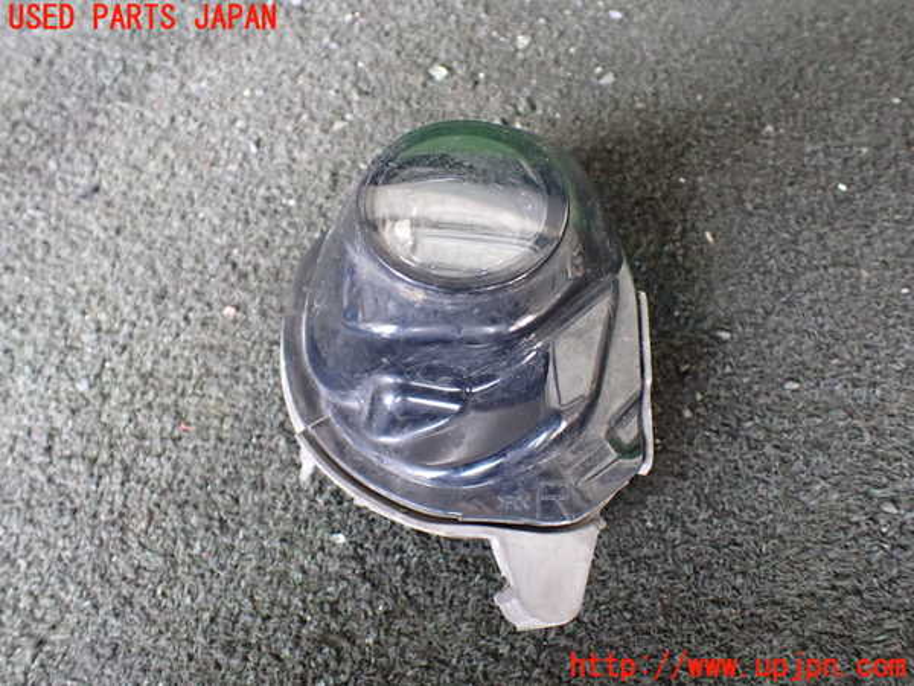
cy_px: 343
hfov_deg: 60.0
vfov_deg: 46.8
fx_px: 792
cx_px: 457
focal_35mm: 30
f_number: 2.3
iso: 800
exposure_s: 1/40
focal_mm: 5.4
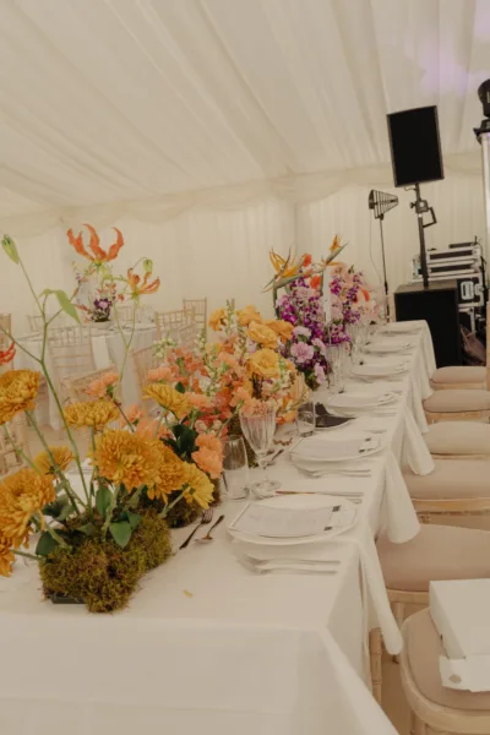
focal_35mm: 33
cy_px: 368
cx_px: 245
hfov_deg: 40.0
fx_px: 674
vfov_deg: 57.2
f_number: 5.6
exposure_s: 1/250
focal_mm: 33
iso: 250
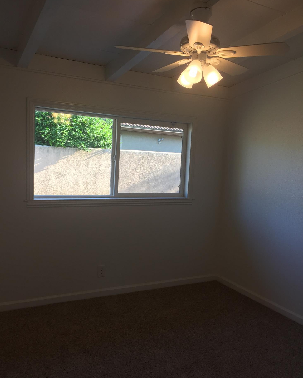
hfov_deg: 47.1
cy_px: 195
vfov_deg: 57.2
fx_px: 347
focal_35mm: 31
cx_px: 148
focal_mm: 4.15
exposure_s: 1/120
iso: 50
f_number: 2.2
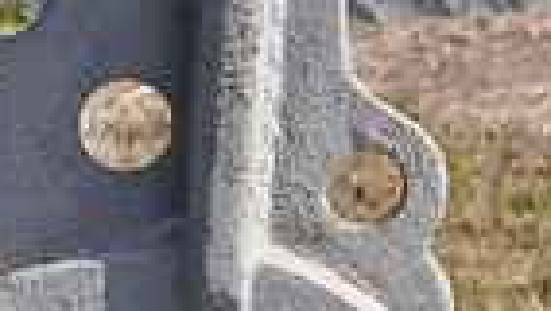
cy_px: 655
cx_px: 23
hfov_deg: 12.7
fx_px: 2441
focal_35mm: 167
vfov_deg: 7.0
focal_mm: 26
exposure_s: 1/125
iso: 200
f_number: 11
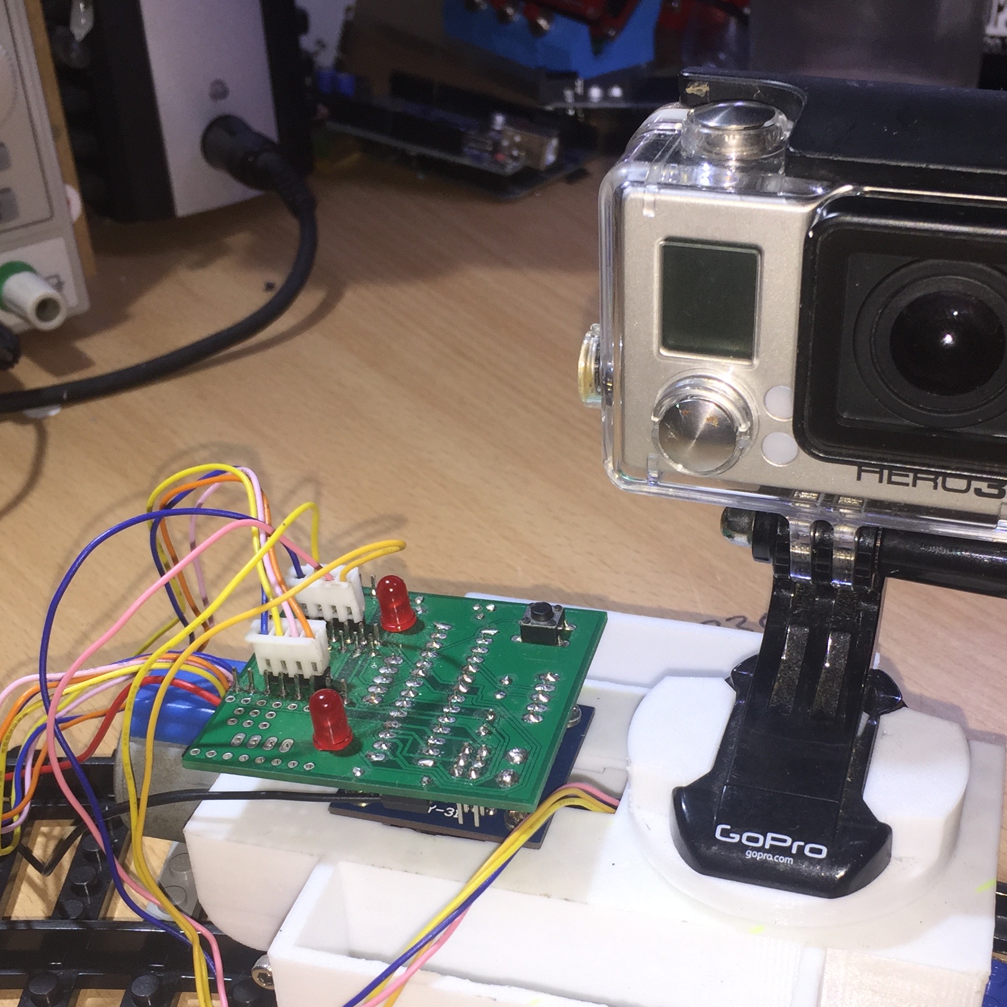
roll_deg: +0.2
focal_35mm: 47
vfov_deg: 35.9
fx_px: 1547
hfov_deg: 35.9
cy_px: 626
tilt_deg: -35.6
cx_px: 614
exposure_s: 1/82
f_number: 2.2
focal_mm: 4.15
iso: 32
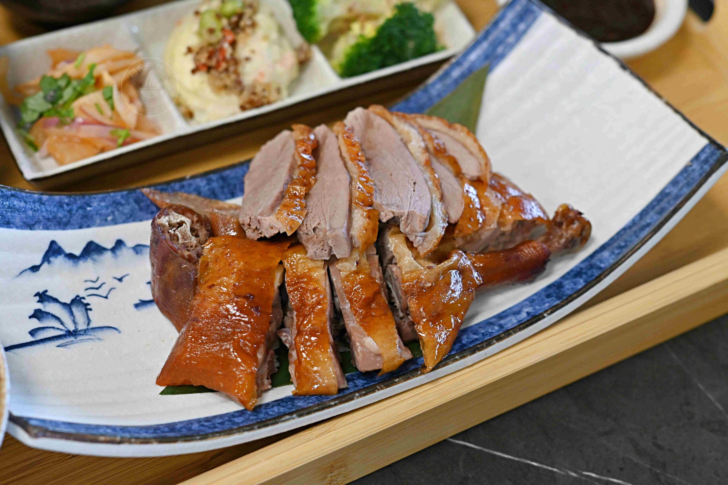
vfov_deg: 18.2
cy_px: 242
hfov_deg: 27.0
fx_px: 1517
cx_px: 364
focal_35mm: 75
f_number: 3.2
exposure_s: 1/200
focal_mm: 50
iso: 560
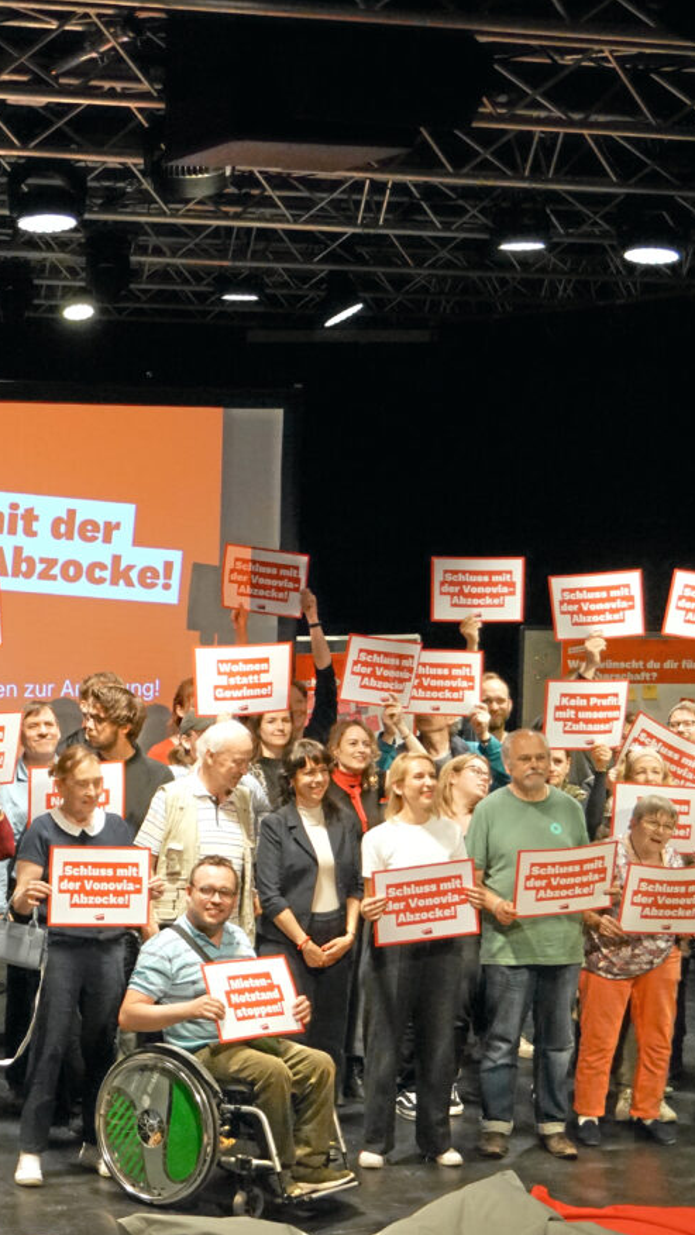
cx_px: 42
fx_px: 2325
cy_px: 618
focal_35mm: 71
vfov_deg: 29.7
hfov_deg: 16.7
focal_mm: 30
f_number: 4.5
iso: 2500
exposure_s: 1/160
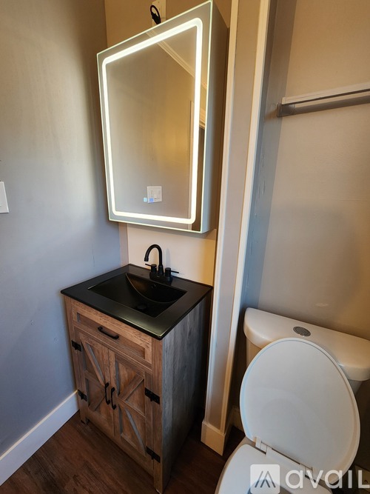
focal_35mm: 13
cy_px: 247
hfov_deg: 89.9
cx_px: 185
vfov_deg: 106.2
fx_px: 185
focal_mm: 2.2
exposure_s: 1/60
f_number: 2.2
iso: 250
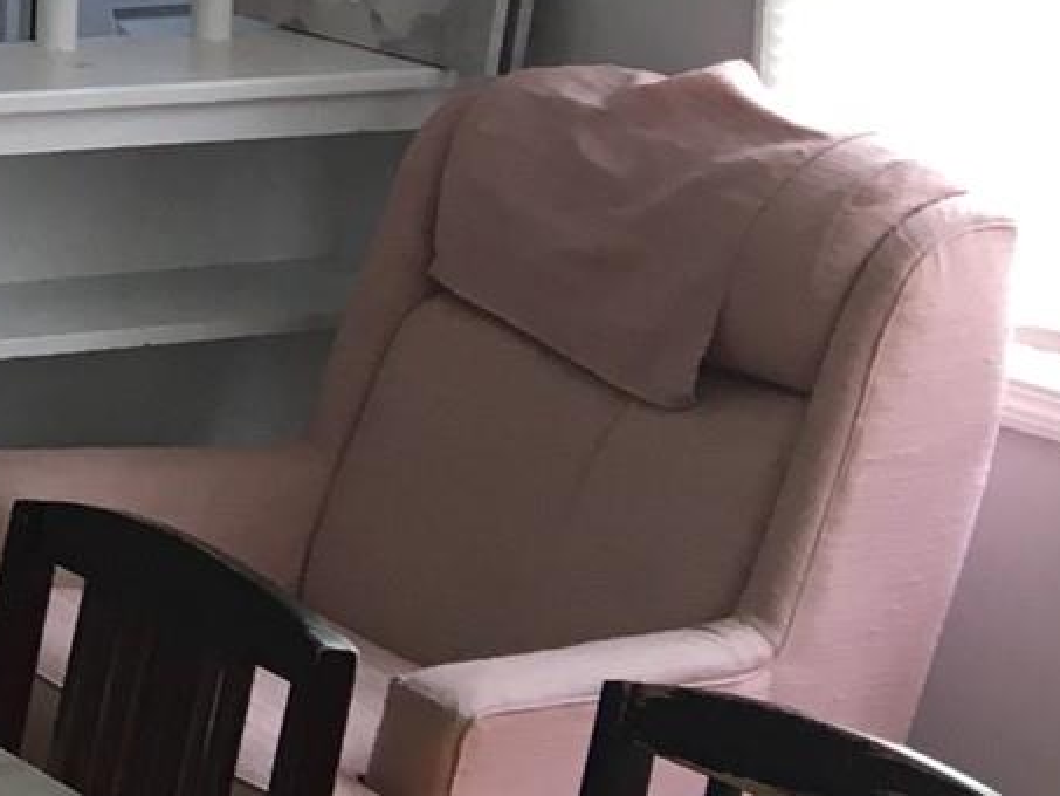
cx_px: -927
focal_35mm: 131
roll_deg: -0.1
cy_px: -290
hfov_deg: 13.3
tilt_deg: -5.6
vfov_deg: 11.0
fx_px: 4013
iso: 50
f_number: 2.2
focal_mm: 4.15
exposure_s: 1/30
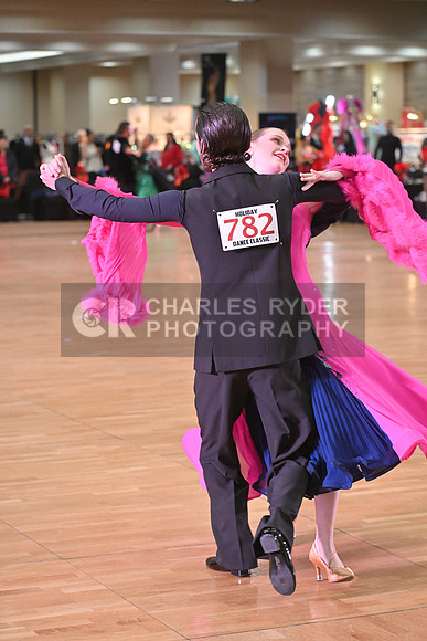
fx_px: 1689
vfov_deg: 21.5
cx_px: 214
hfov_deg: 14.4
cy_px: 320
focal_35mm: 95
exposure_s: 1/400
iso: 3200
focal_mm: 95
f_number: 4.5
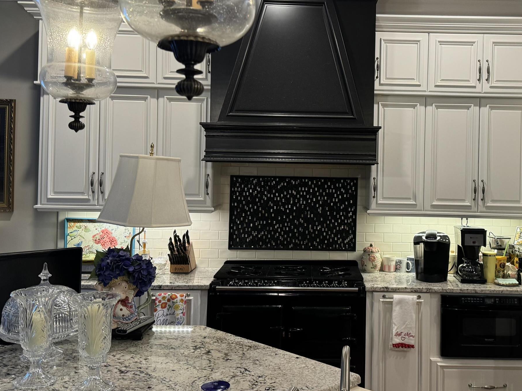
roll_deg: -0.7
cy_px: 162
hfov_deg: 45.2
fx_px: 618
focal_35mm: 41
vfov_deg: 35.1
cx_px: 342
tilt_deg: +1.0
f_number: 1.78
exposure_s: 1/60
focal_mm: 6.76
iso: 160
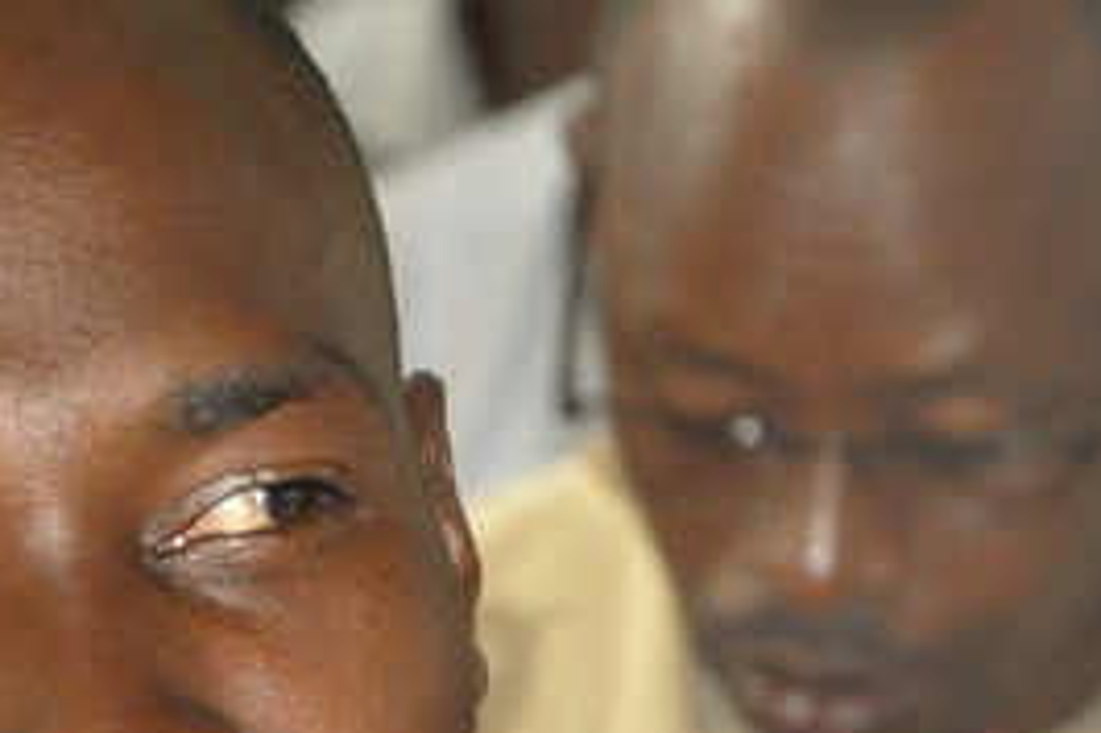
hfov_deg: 3.5
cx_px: 273
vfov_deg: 2.3
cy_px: 913
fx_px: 18120
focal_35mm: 593
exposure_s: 1/60
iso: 1400
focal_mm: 105
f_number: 5.6
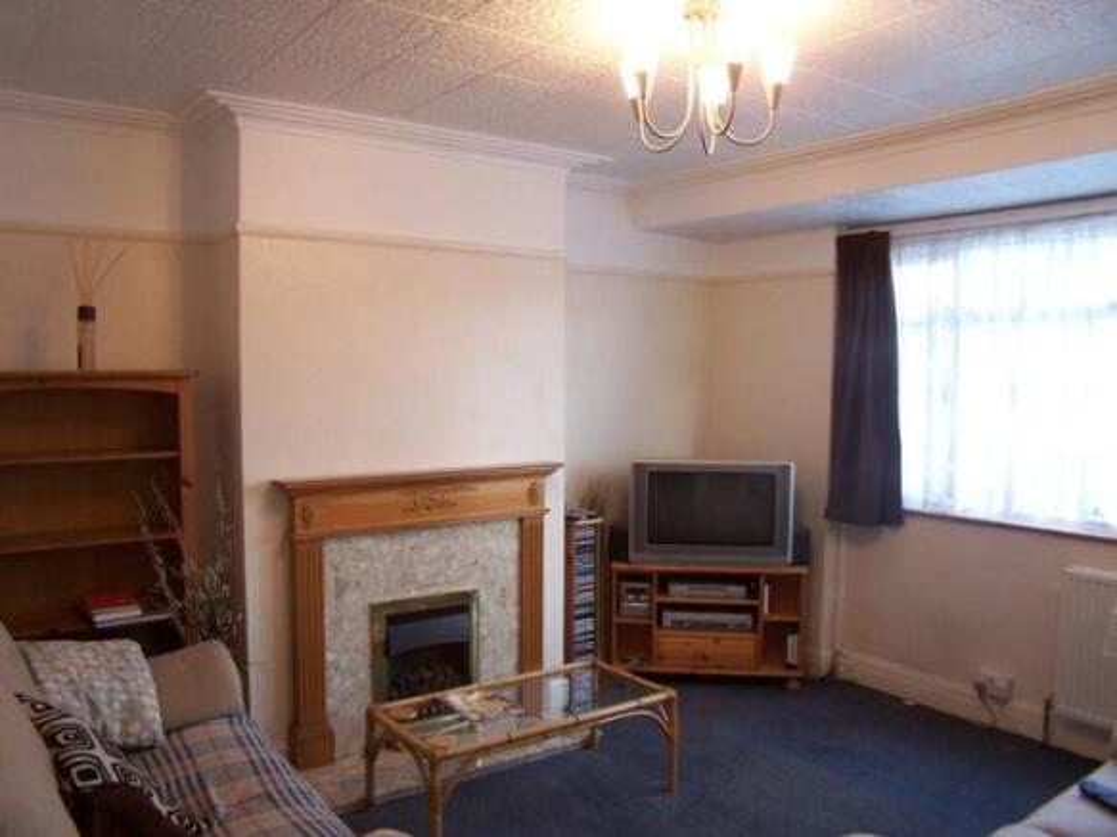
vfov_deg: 37.7
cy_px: 418
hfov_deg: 49.0
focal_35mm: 38
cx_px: 558
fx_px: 1226
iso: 140
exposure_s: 1/30
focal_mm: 6.3
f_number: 2.8
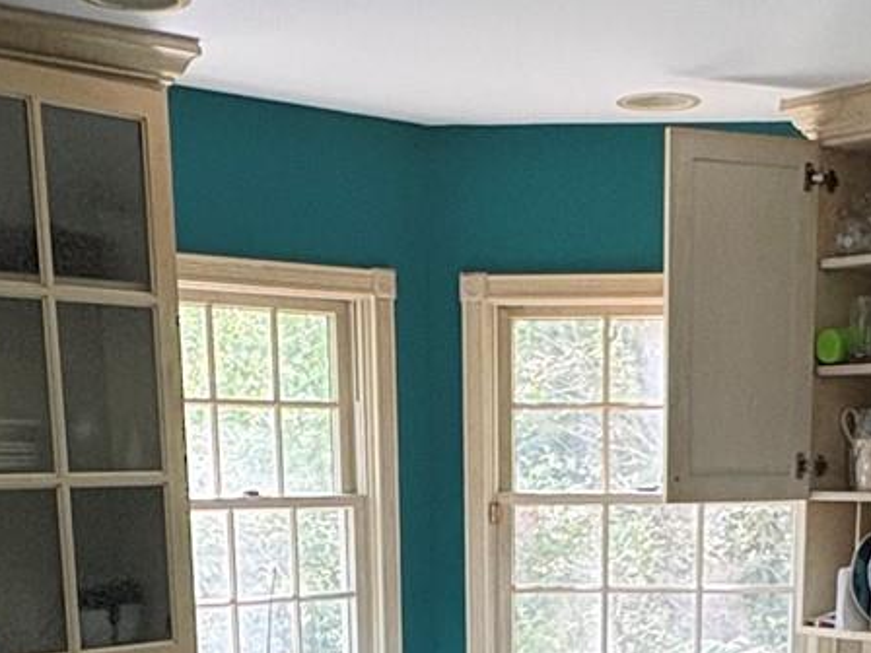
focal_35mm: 64
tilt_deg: -15.1
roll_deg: +0.1
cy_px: 855
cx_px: 539
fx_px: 1610
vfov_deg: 20.8
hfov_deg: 30.2
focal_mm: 2.22
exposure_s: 1/60
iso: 320
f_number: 2.2
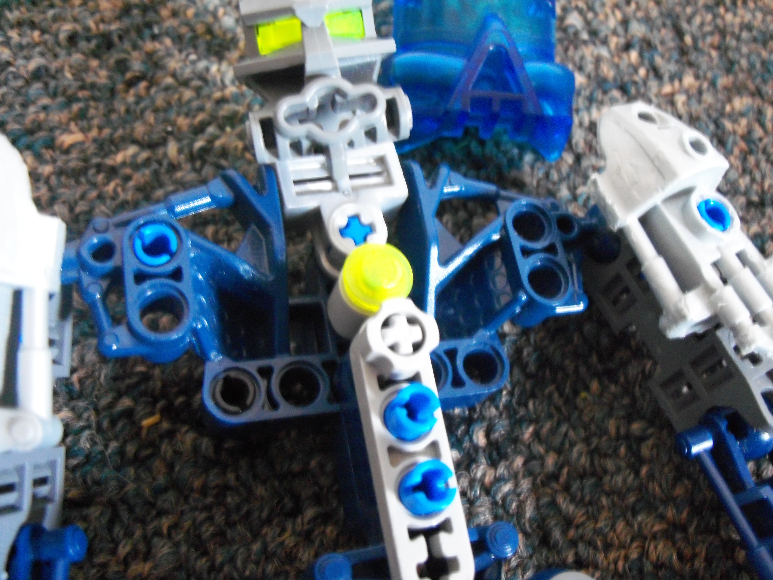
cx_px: 386
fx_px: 782
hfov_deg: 52.6
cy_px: 290
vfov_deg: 40.7
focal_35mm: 35
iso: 400
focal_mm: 6.3
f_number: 3
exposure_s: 1/6
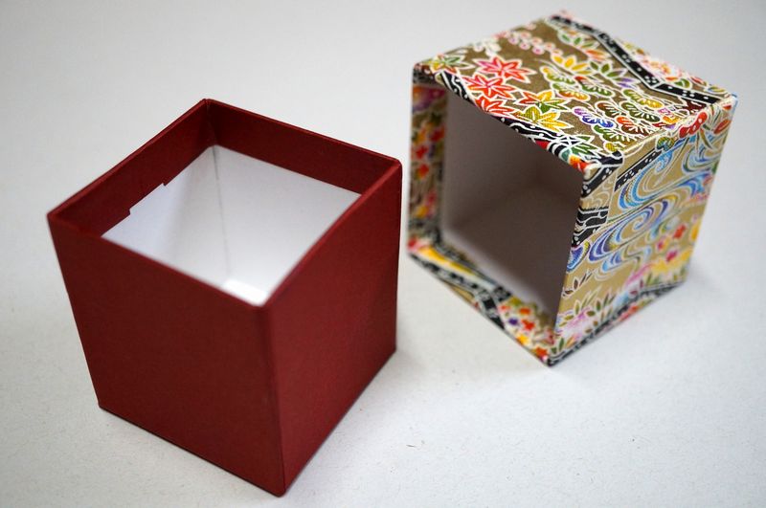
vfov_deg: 29.8
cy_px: 254
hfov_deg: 43.7
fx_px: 956
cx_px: 383
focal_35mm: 45
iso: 1600
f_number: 4
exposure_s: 1/60
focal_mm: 30
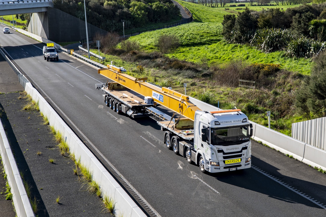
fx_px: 317
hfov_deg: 54.5
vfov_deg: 37.8
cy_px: 108
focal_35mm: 35
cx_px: 163
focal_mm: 35
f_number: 6.3
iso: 100
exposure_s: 1/320
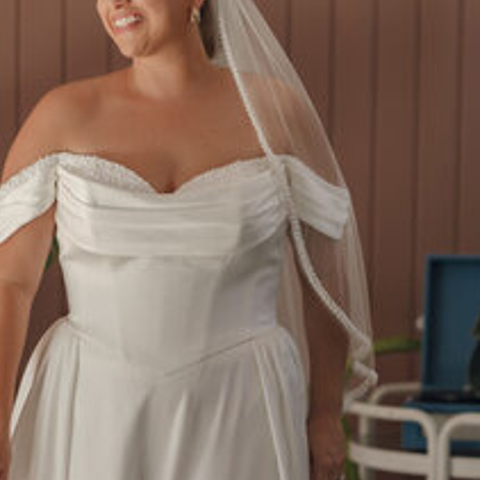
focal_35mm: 205
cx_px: 164
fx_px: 3216
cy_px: 428
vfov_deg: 8.5
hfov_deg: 8.5
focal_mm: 85
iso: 80
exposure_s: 1/800
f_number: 1.8
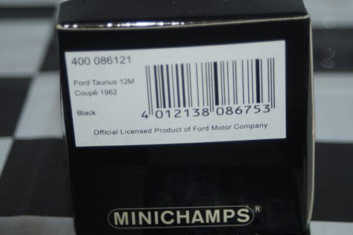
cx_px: 176
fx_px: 1177
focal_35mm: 120
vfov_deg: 11.4
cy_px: 118
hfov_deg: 17.1
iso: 200
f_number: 5.6
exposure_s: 1/80
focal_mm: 80
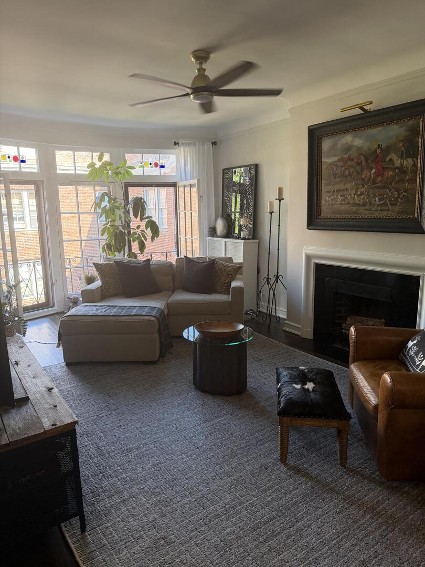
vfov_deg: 71.6
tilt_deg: -8.9
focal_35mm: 24
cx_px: 212
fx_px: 393
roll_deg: +1.5
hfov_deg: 56.8
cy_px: 284
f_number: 1.78
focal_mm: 6.76
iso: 250
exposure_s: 1/120
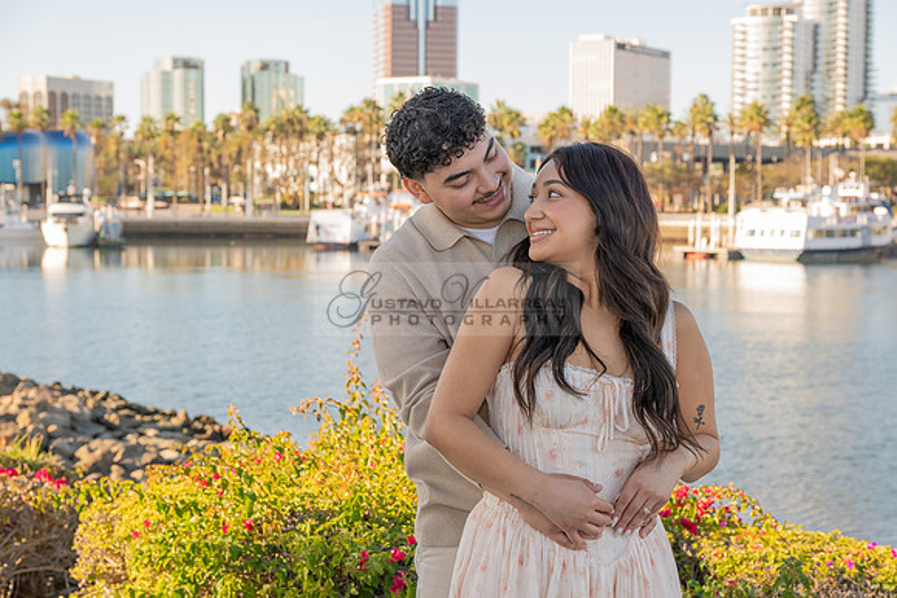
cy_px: 299
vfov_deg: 21.6
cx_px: 448
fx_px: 1570
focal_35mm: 63
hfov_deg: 31.9
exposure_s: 1/160
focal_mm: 63
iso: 200
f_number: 7.1
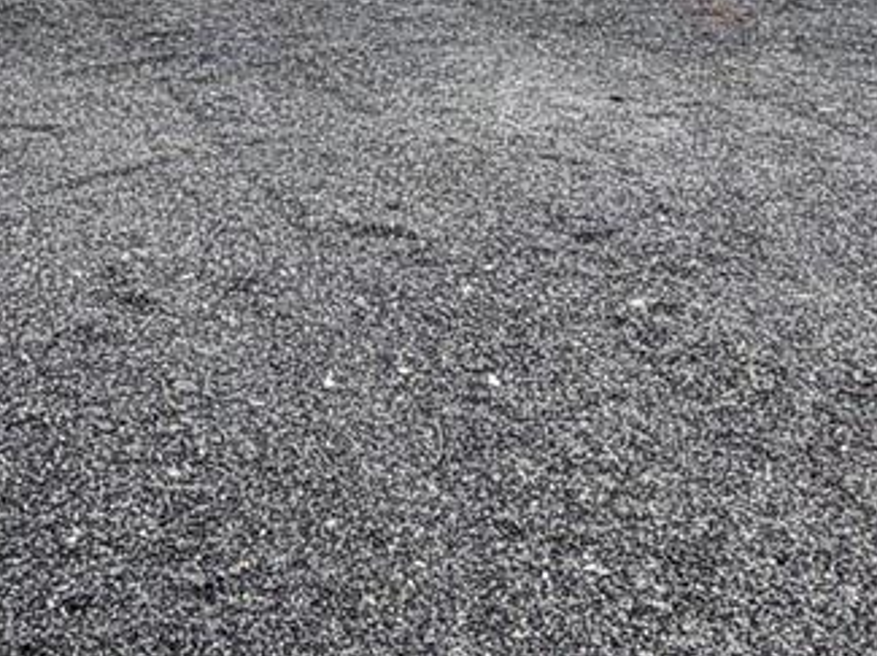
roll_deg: -0.8
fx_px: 1746
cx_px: -151
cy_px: -413
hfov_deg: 25.5
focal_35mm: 69
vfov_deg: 18.2
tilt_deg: +3.9
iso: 25
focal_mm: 2.22
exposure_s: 1/820
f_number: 2.2
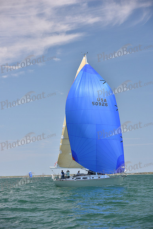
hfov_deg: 13.0
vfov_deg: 19.5
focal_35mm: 105
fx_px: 669
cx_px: 76
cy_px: 114
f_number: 5
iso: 400
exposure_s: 1/800
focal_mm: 105
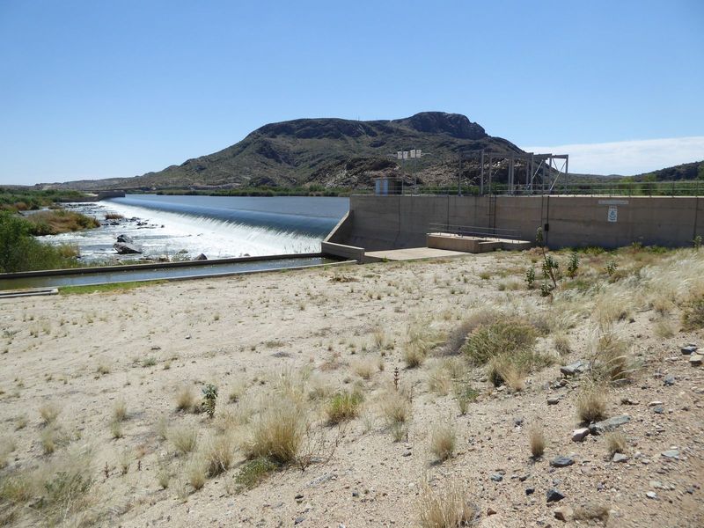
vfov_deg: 54.9
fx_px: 508
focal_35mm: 25
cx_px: 352
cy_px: 264
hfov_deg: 69.4
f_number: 3.3
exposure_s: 1/1300
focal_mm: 4.3
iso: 80
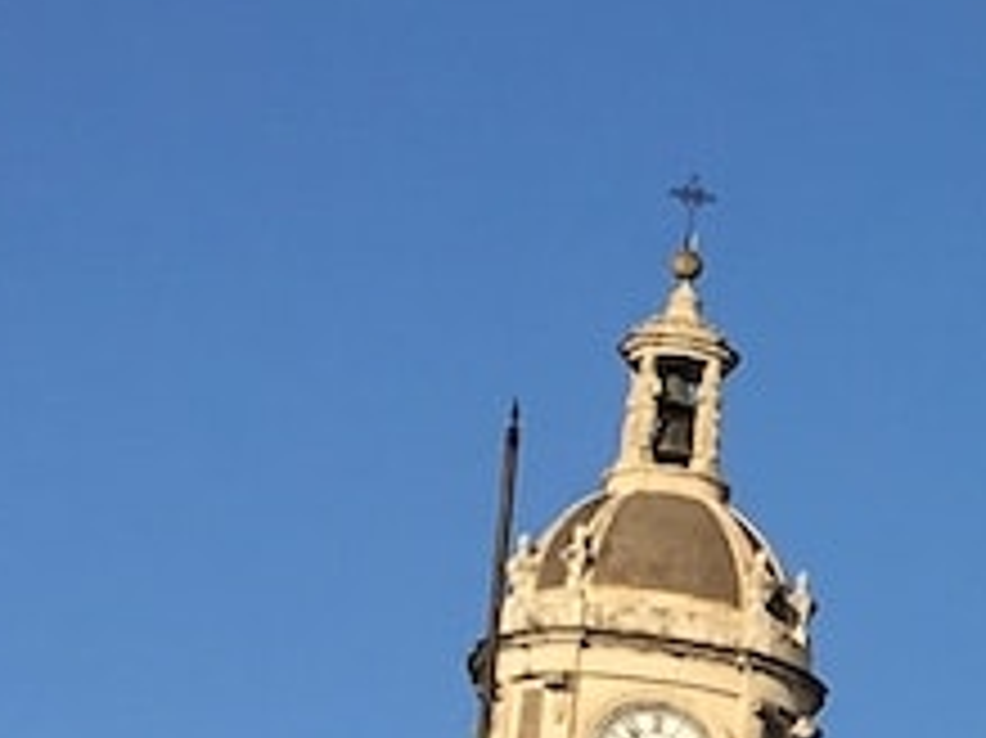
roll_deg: +1.2
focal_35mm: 199
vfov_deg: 7.3
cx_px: 2881
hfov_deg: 8.5
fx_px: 5665
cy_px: 1091
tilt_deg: +15.8
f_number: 2.2
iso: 25
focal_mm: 4.15
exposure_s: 1/1709
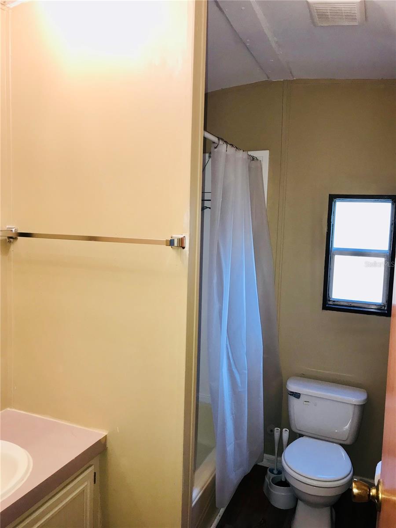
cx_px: 198
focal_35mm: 28
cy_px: 264
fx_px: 427
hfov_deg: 49.7
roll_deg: -1.4
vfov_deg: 63.4
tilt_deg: -4.1
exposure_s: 1/30
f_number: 1.8
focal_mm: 3.99
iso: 40
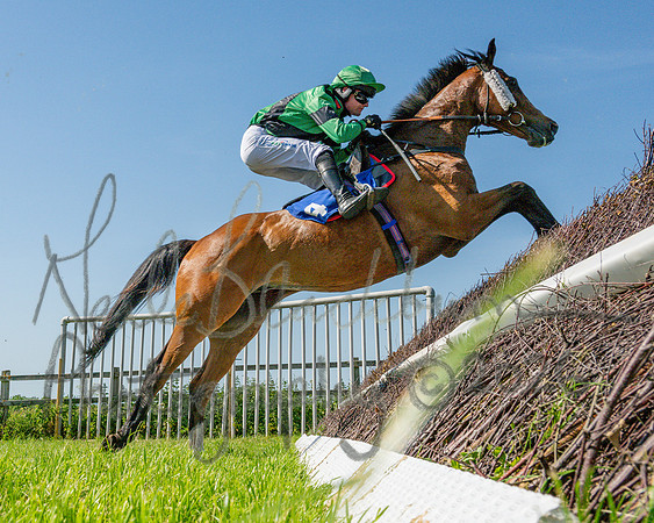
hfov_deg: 44.6
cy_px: 253
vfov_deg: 38.1
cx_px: 137
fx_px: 757
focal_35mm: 39
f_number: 9
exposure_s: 1/2000
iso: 400
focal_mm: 24
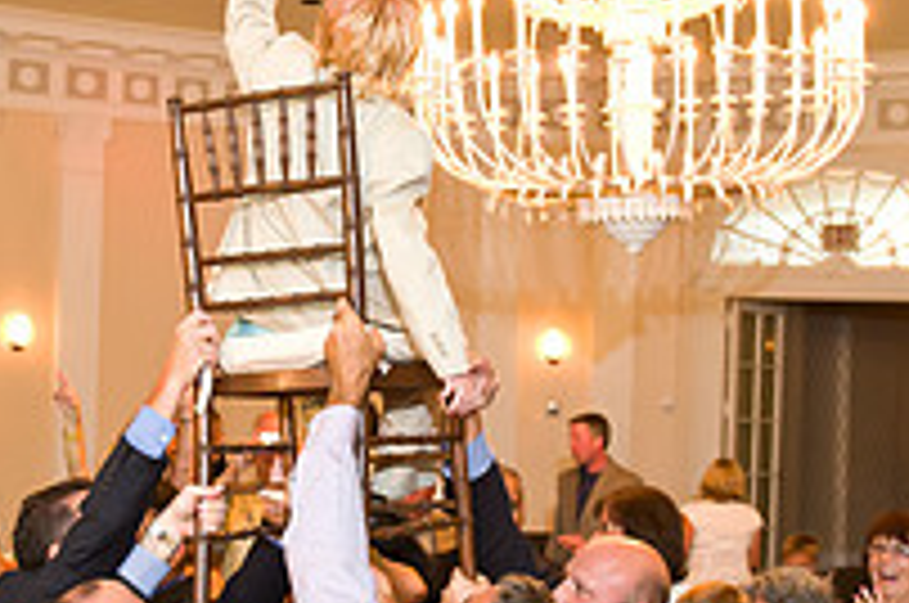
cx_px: 328
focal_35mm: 69
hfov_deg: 29.1
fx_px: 1739
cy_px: 320
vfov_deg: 19.7
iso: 1600
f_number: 3.2
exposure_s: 1/125
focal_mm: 24
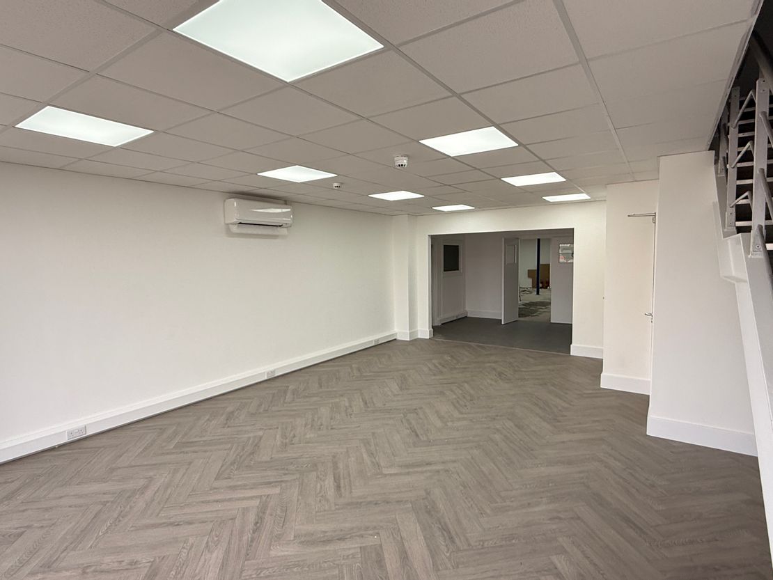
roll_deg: +1.0
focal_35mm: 14
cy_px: 290
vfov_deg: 85.7
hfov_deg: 102.1
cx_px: 386
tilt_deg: -3.4
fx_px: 313
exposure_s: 1/147
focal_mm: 2.22
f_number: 2.2
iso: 64
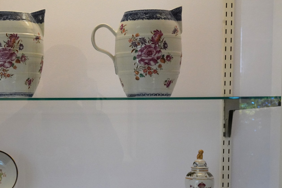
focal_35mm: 78
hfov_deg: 25.7
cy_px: 133
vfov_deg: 17.4
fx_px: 611
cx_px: 77
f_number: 11
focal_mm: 49
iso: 8000
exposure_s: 1/100
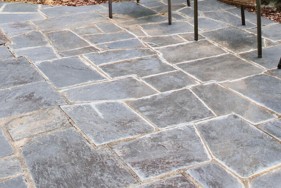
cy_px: -127
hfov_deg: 31.4
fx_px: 500
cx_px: 120
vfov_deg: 17.9
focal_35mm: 64
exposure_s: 1/80
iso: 100
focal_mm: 10
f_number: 8
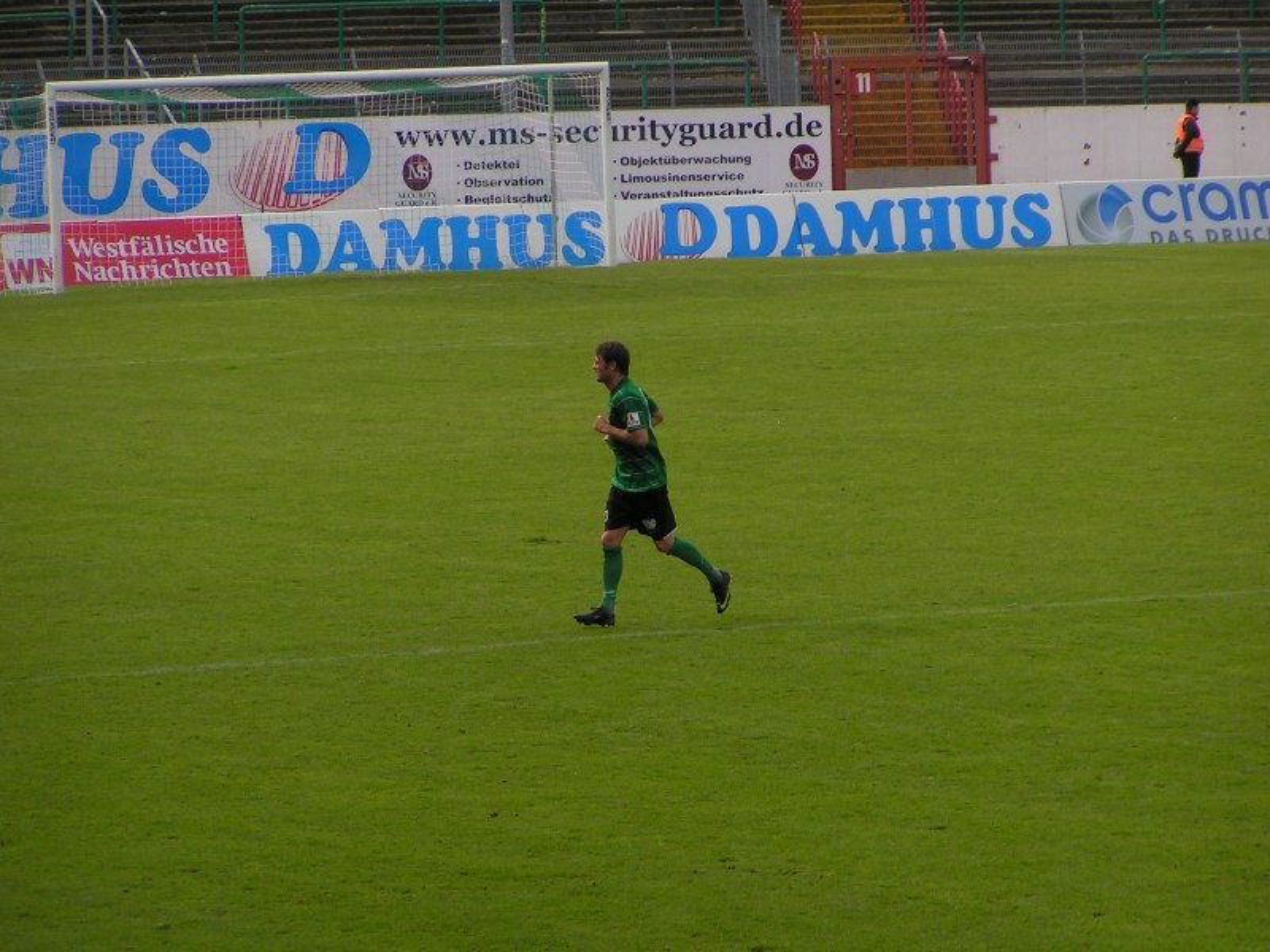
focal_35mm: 259
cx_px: 635
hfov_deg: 7.6
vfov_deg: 5.7
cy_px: 476
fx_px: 9502
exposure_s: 1/640
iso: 50
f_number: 3.5
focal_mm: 39.6
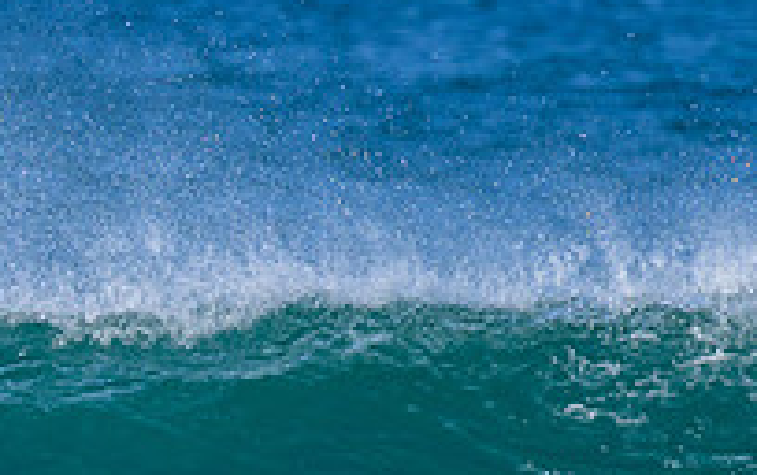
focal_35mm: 2230
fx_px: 46057
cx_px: -185
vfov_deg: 0.6
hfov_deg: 0.9
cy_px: 444
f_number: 8
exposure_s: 1/2000
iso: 560
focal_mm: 560
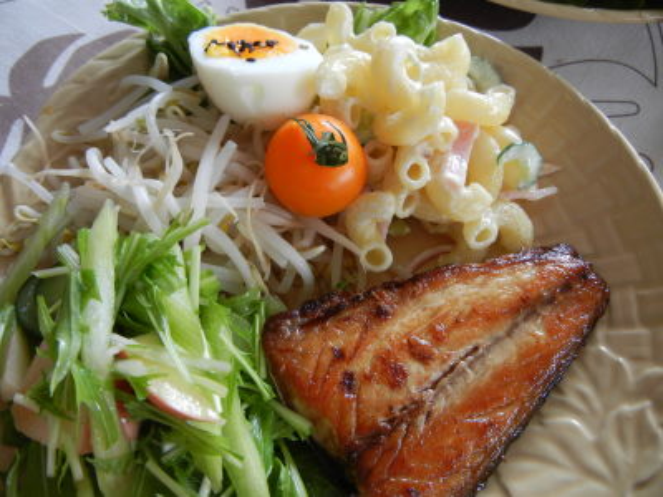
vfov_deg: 46.8
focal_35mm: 30
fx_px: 575
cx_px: 332
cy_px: 248
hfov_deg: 60.0
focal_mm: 5.4
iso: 160
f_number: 3.5
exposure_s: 1/48
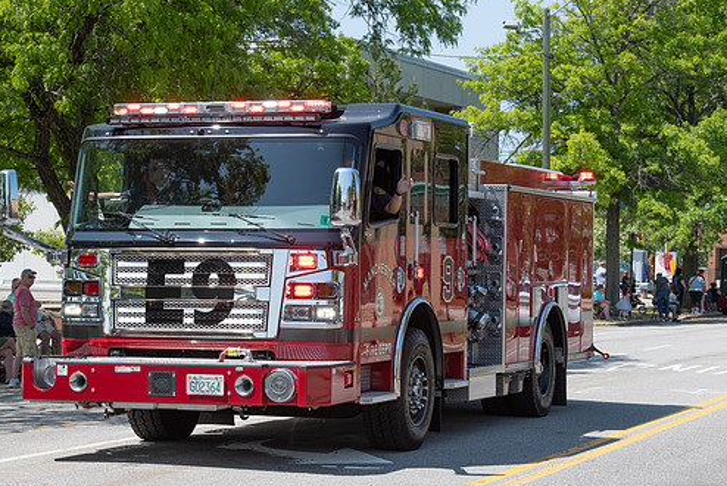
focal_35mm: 108
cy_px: 270
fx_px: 2182
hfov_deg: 18.9
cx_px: 365
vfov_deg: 12.7
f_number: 9
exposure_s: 1/400
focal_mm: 92
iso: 320
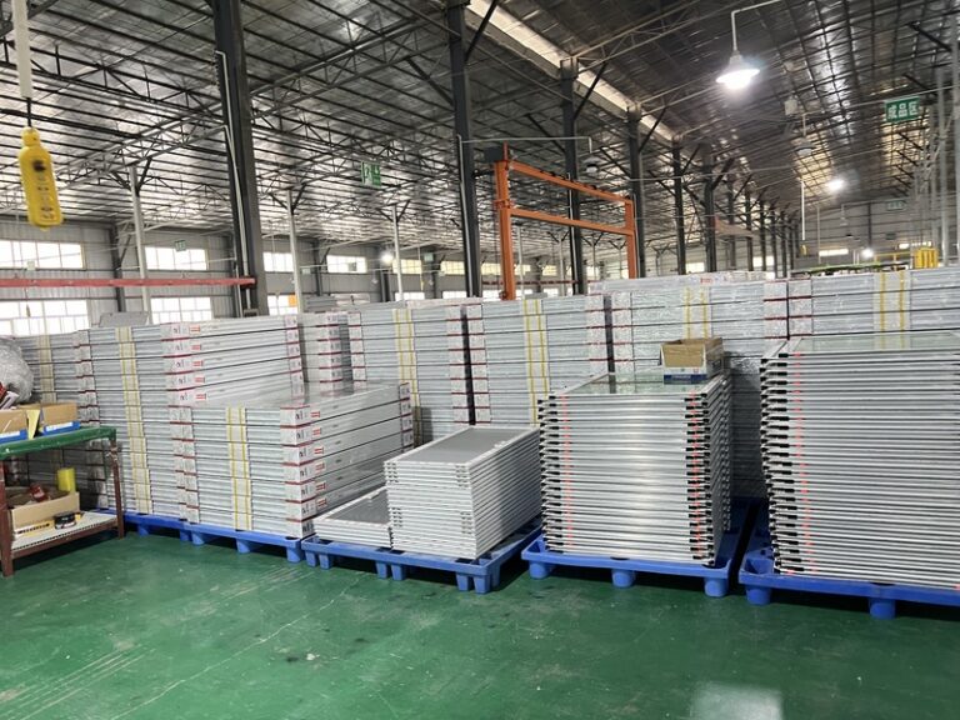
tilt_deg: -4.8
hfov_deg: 67.3
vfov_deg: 53.1
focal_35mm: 26
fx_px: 721
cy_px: 360
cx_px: 480
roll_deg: +0.6
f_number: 1.5
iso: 160
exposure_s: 1/50
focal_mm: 5.7
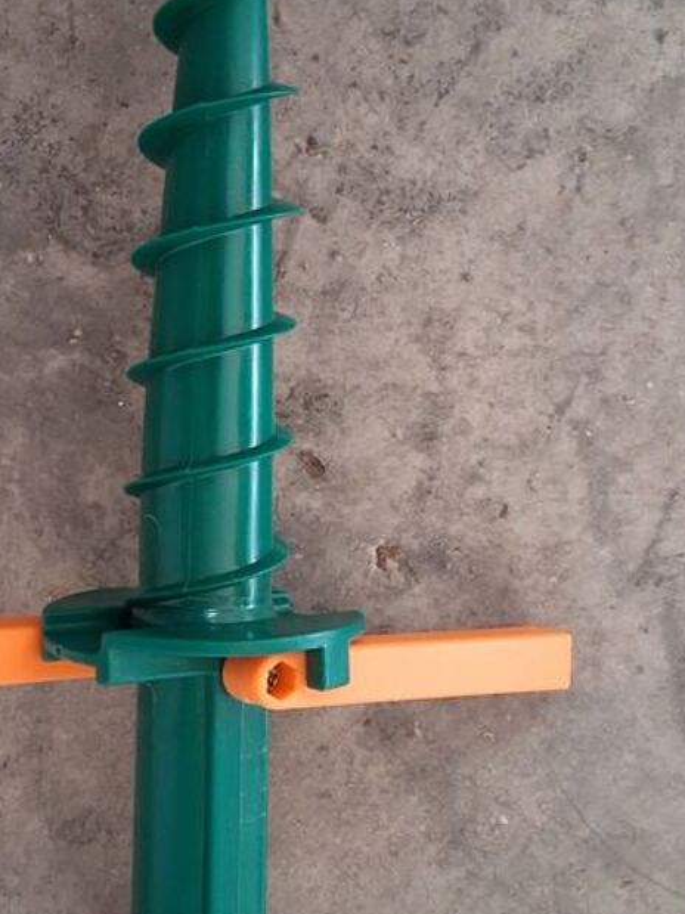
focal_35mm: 56
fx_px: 1478
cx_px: 159
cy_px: 479
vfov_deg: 34.3
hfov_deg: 25.7
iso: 400
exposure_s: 1/50
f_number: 1.8
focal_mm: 3.98
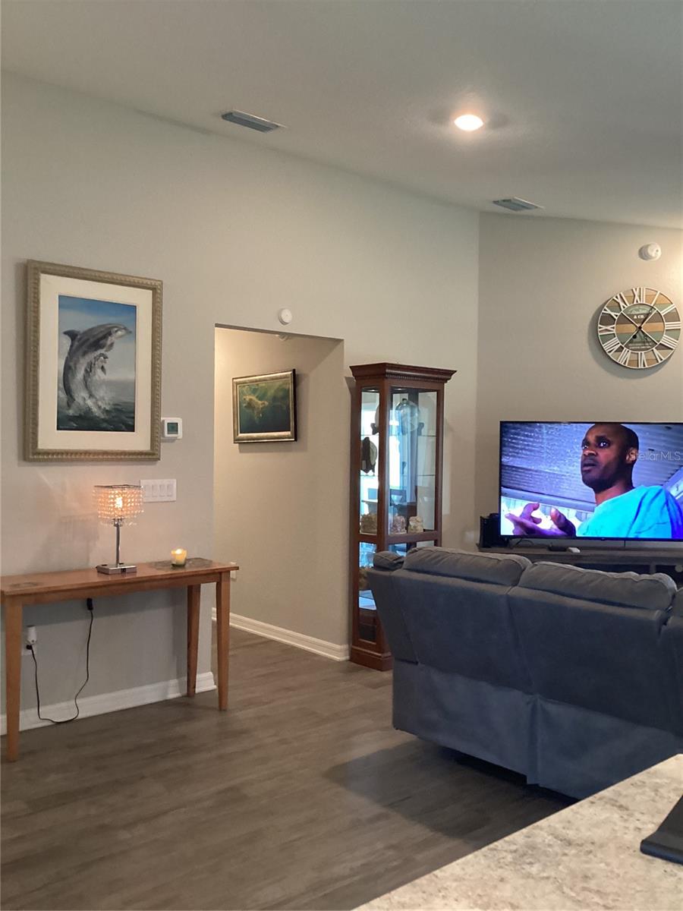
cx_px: 342
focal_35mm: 31
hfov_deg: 45.4
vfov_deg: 58.4
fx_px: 816
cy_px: 456
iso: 320
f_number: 2.4
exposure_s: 1/60
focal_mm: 3.3
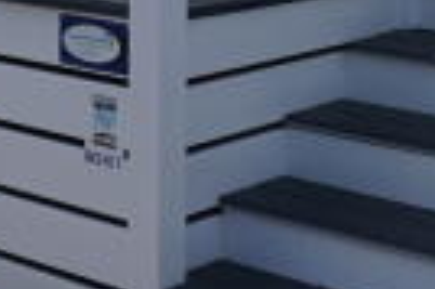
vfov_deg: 10.9
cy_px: -276
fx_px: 1388
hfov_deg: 17.8
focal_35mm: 115
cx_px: 162
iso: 100
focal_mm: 10
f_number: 11
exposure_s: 1/250
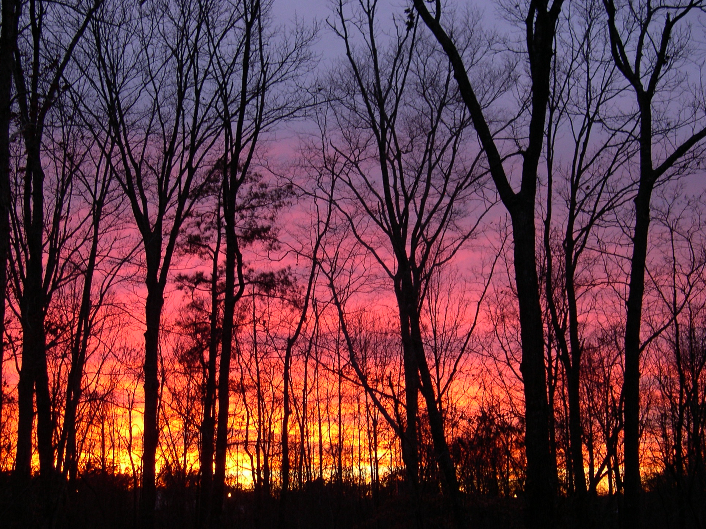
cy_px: 292
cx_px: 292
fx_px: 918
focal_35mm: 45
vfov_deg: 32.2
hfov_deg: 41.9
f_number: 2.8
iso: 100
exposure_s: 1/6.5
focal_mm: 8
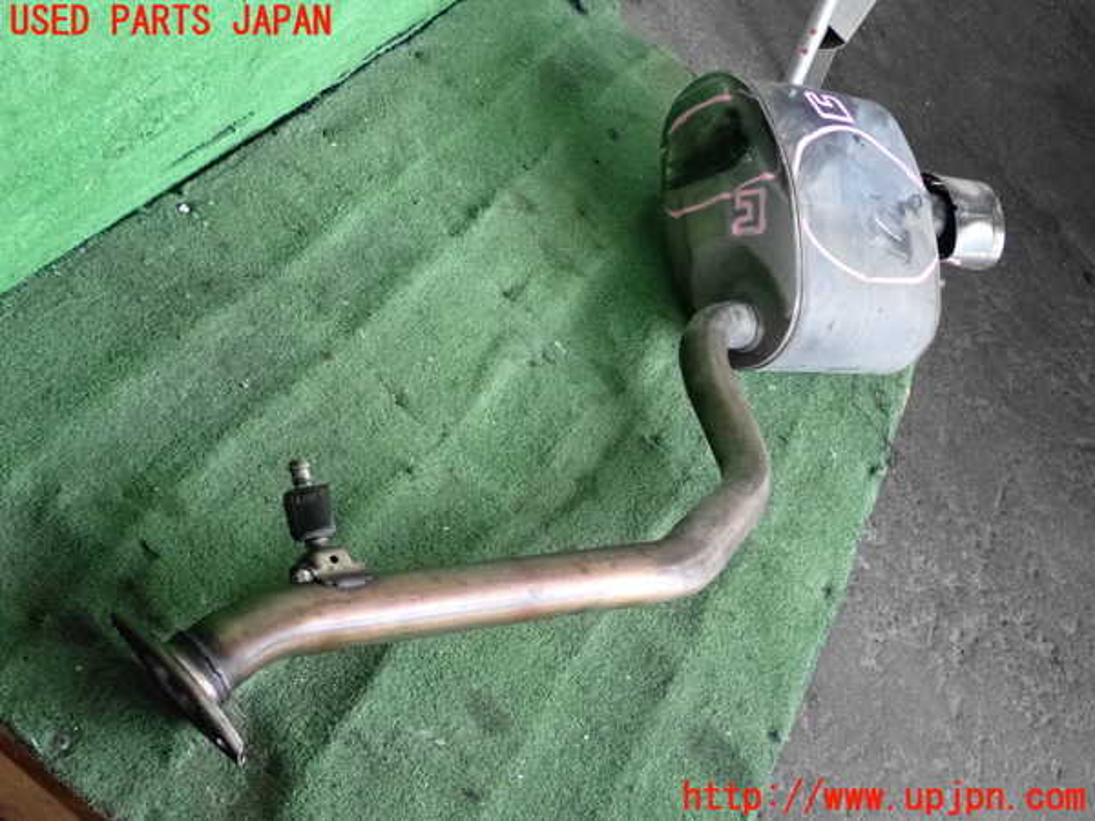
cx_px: 548
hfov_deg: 40.4
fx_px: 1487
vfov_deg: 30.9
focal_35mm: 47
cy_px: 410
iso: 2000
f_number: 3.1
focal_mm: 8.4
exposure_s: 1/125
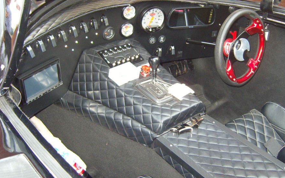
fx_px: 334
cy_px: 90
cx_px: 153
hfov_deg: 46.2
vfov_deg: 29.9
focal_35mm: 43
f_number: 2.8
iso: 244
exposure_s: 1/30
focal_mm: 7.4
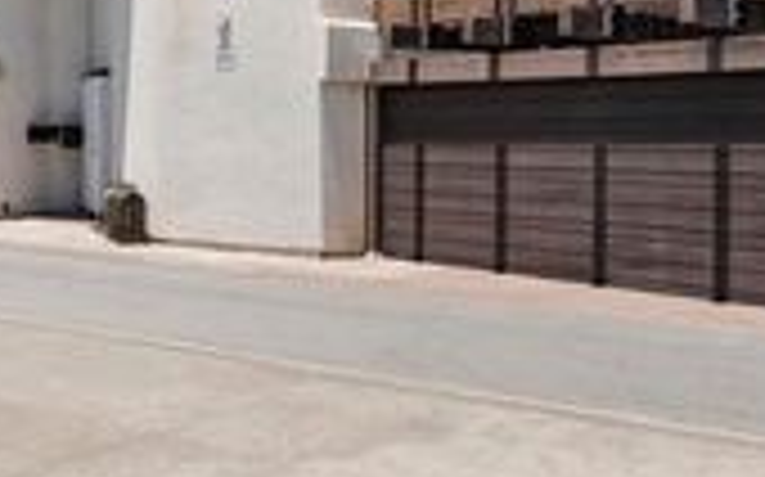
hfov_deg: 39.0
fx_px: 1000
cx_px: 81
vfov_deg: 25.8
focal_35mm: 48
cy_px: 32
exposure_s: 1/640
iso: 500
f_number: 8
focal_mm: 16
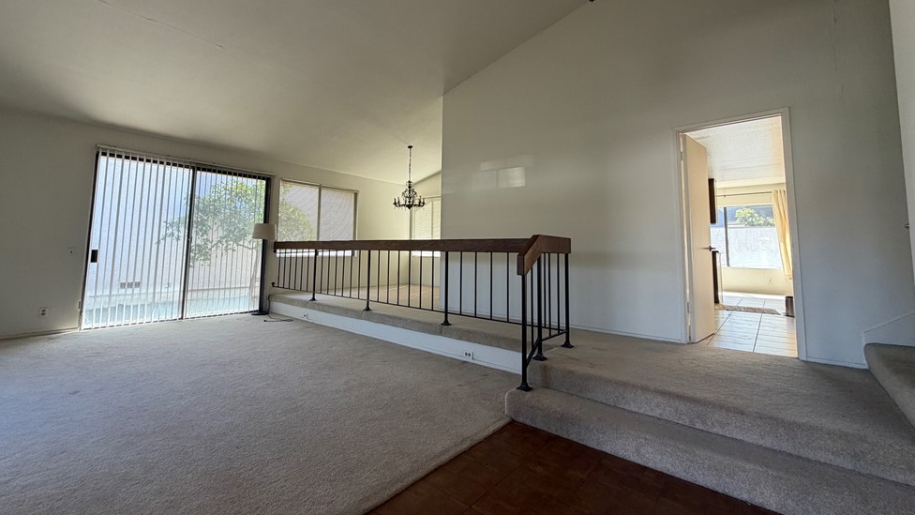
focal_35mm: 16
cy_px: 217
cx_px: 443
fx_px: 388
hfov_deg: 99.3
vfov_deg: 66.7
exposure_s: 1/121
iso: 125
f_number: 2.2
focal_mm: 2.22
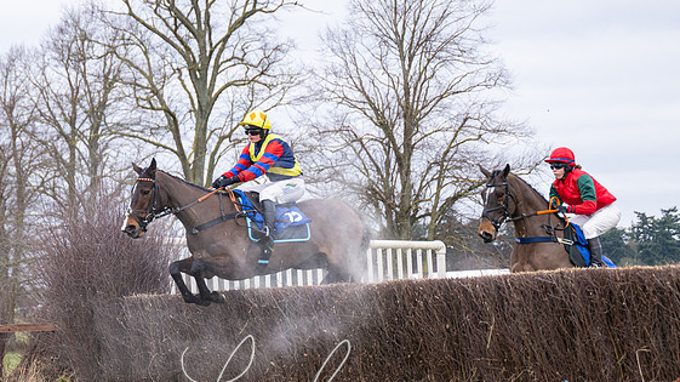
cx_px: 198
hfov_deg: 13.3
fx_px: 2920
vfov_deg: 7.5
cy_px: 266
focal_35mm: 162
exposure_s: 1/1000
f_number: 4
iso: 800
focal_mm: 98
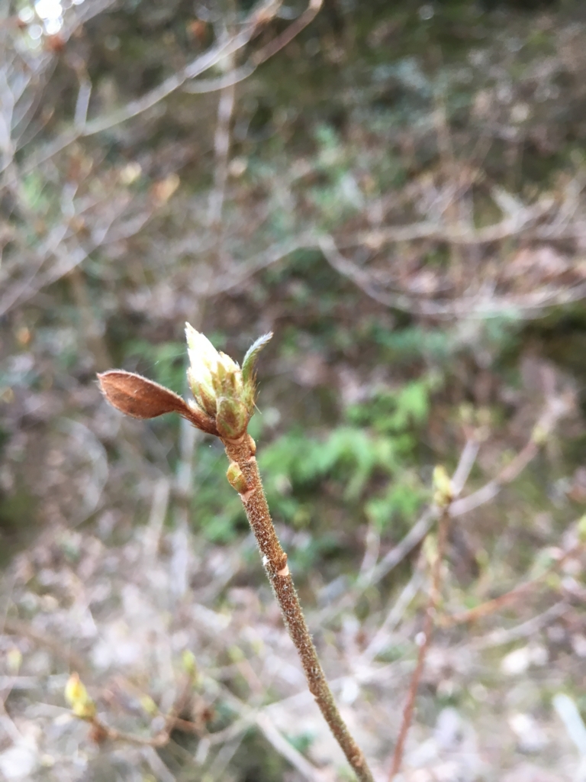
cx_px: 293
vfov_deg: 61.7
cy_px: 391
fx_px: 655
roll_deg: +2.7
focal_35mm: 29
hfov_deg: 48.2
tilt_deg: +5.2
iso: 25
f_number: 2.2
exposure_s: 1/30
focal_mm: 4.15
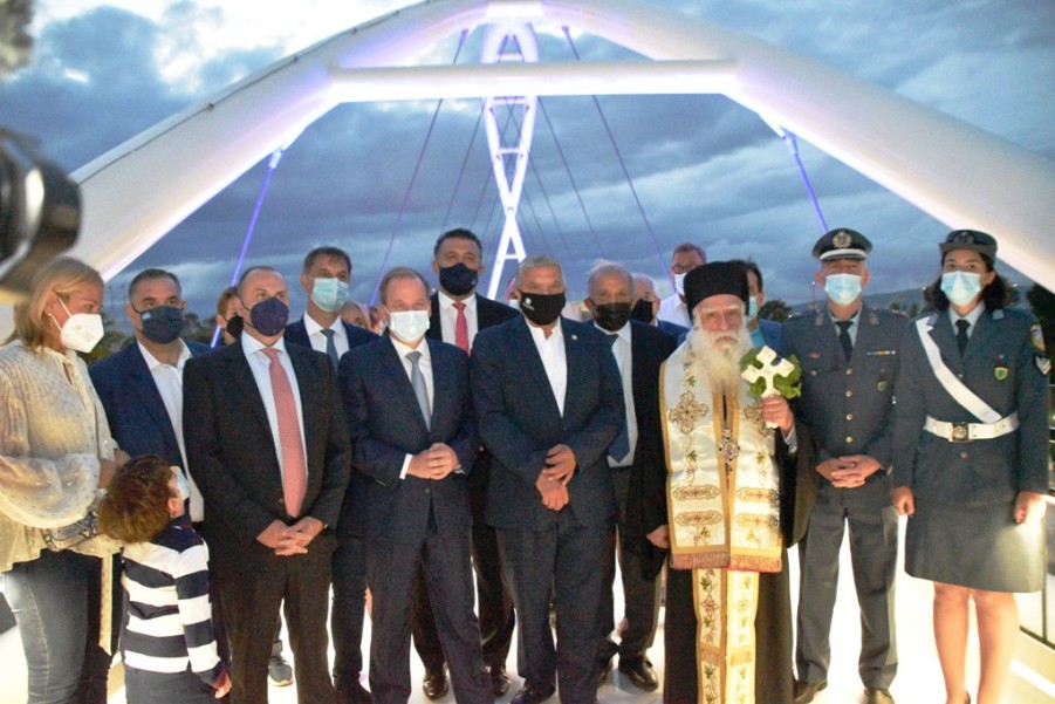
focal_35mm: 27
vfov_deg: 47.9
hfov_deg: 67.4
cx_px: 528
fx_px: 791
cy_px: 352
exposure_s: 1/60
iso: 12800
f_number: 3.5
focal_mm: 18
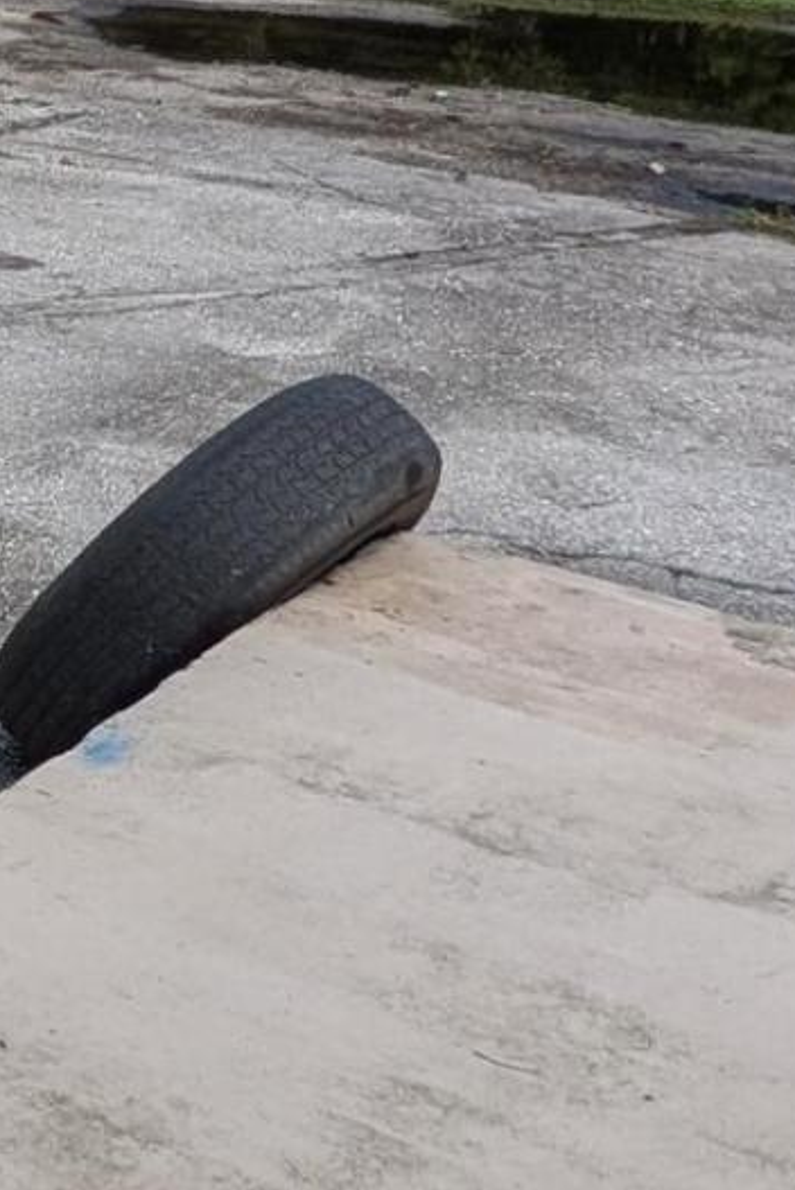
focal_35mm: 68
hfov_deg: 15.7
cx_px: -812
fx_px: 2249
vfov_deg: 28.2
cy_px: 54
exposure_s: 1/3663
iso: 50
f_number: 1.7
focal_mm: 2.02
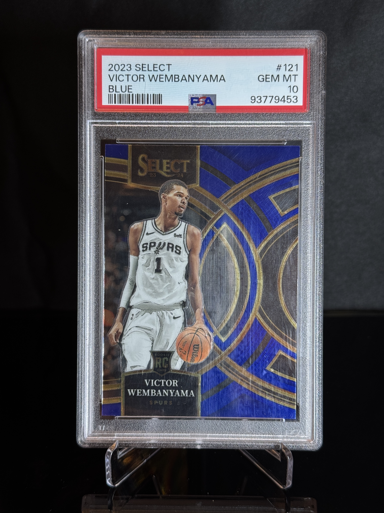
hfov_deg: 30.3
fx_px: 710
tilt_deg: -21.9
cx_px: 192
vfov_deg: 39.7
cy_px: 256
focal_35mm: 48
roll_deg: -1.2
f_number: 1.78
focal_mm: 6.76
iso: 100
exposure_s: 1/100
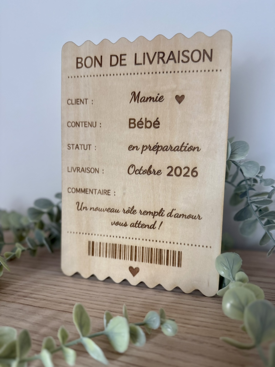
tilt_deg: -12.0
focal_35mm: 24
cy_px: 184
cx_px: 138
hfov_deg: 56.8
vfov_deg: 71.6
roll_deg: -0.3
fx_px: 254
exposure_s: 1/121
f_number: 1.78
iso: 160
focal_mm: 6.76
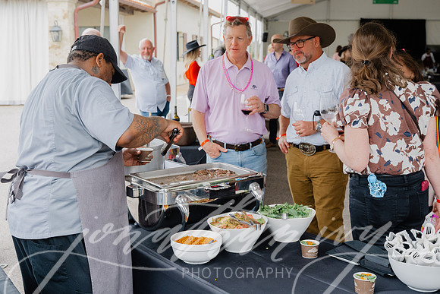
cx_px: 220
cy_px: 147
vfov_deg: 28.1
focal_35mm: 48
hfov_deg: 41.1
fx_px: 587
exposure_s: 1/250
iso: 1250
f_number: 5.6
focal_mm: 48
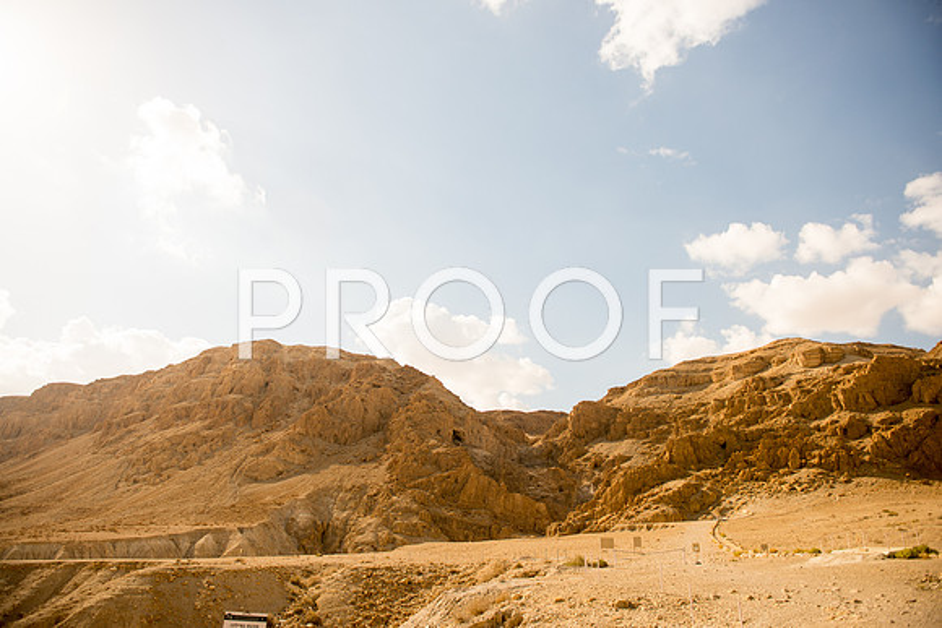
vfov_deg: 53.2
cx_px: 471
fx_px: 628
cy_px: 314
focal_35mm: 24
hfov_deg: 73.7
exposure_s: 1/4000
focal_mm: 24
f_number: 2.8
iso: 200
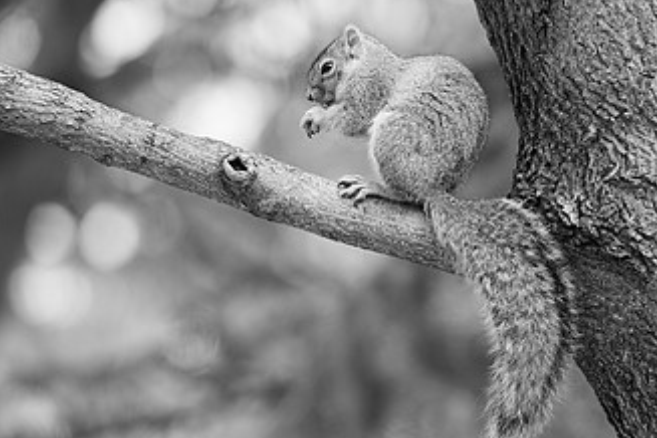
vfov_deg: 4.2
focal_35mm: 328
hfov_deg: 6.3
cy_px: 200
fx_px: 5986
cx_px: 350
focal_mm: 185
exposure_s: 1/640
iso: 250
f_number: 2.8
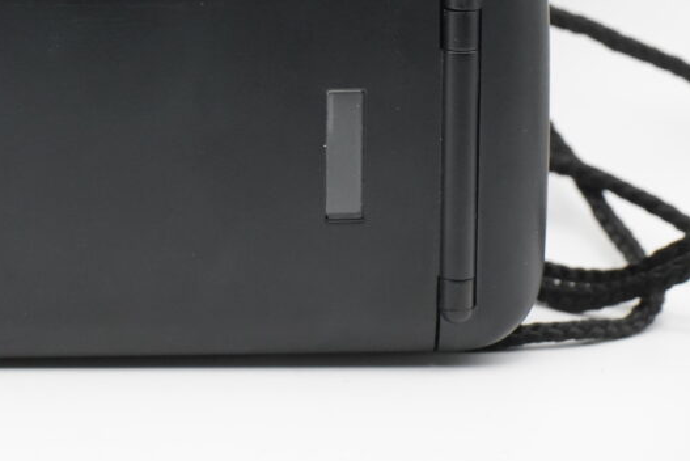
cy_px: 27
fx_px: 2608
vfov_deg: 10.0
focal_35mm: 136
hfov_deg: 15.0
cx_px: 140
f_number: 11
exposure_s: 1/125
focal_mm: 70
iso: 4000
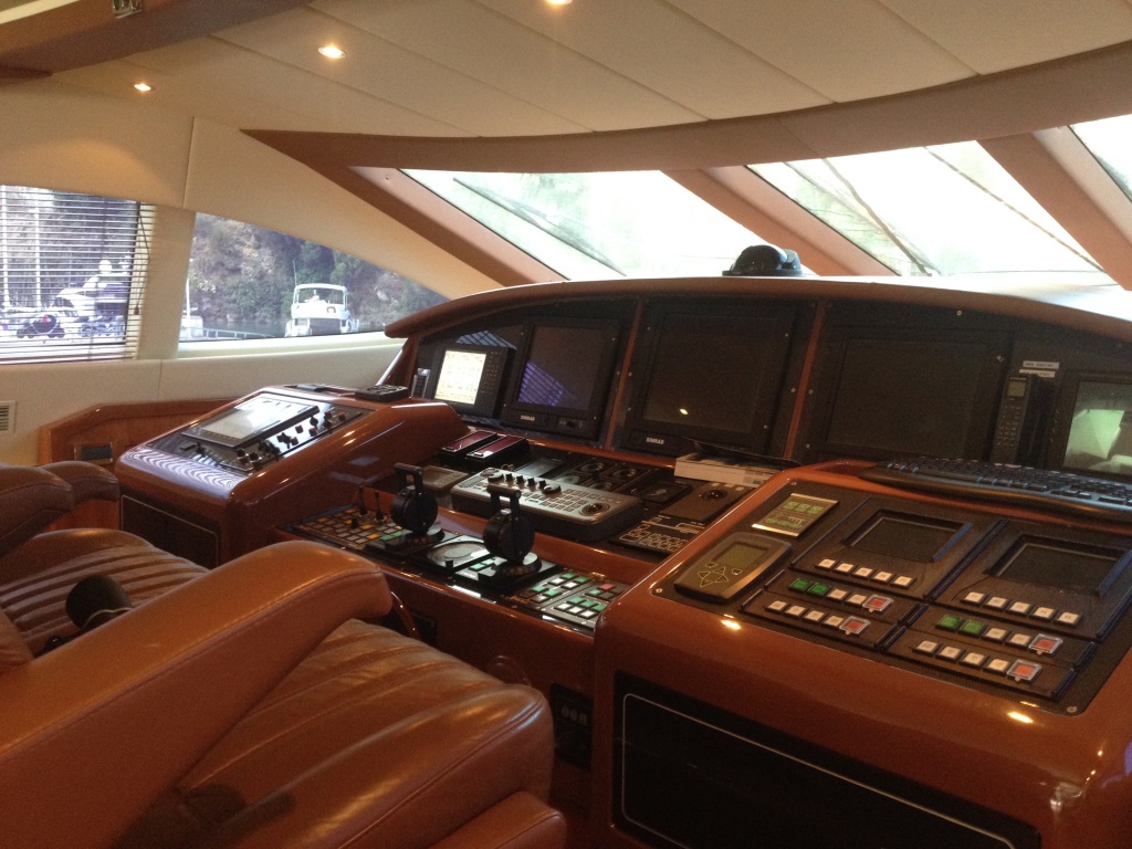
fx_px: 1145
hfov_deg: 52.6
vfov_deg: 40.7
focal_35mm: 35
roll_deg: -1.7
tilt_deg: -8.1
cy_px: 424
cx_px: 566
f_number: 2.4
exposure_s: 1/20
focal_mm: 4.28
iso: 250
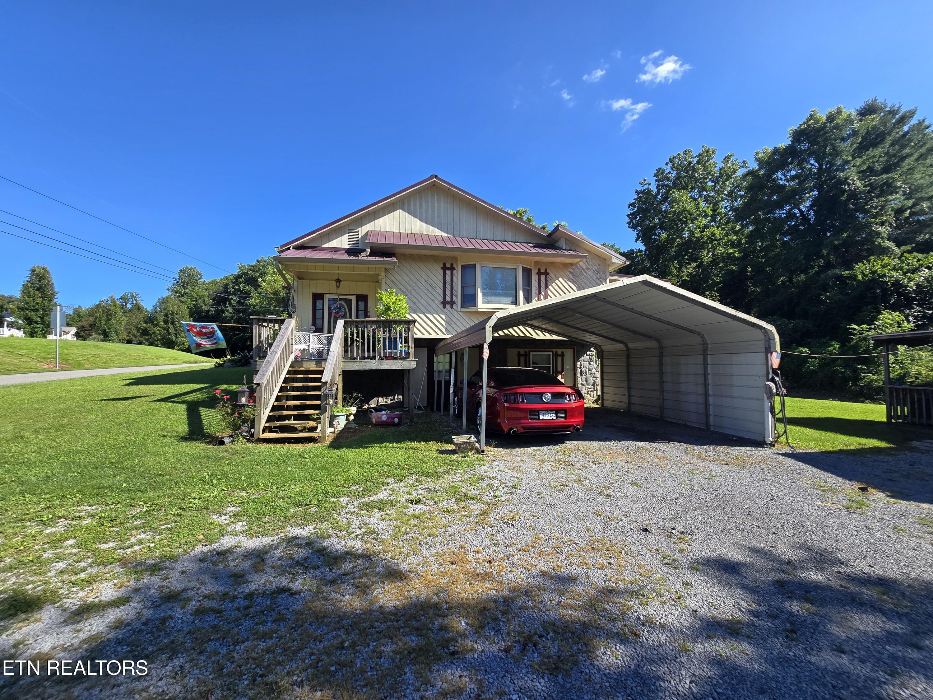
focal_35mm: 13
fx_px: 350
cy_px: 350
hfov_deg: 106.2
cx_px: 466
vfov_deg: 89.9
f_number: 2.2
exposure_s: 1/1202
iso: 50
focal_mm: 2.2
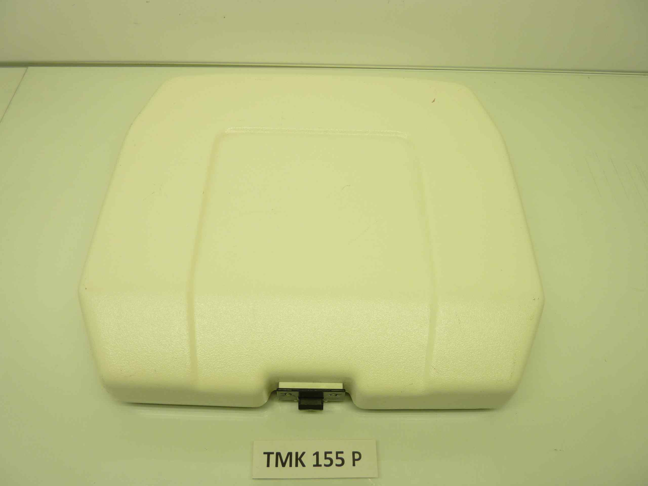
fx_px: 468
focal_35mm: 25
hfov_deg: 69.4
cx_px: 324
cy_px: 243
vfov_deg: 54.9
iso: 80
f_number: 3.3
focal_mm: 4.1
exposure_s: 1/50
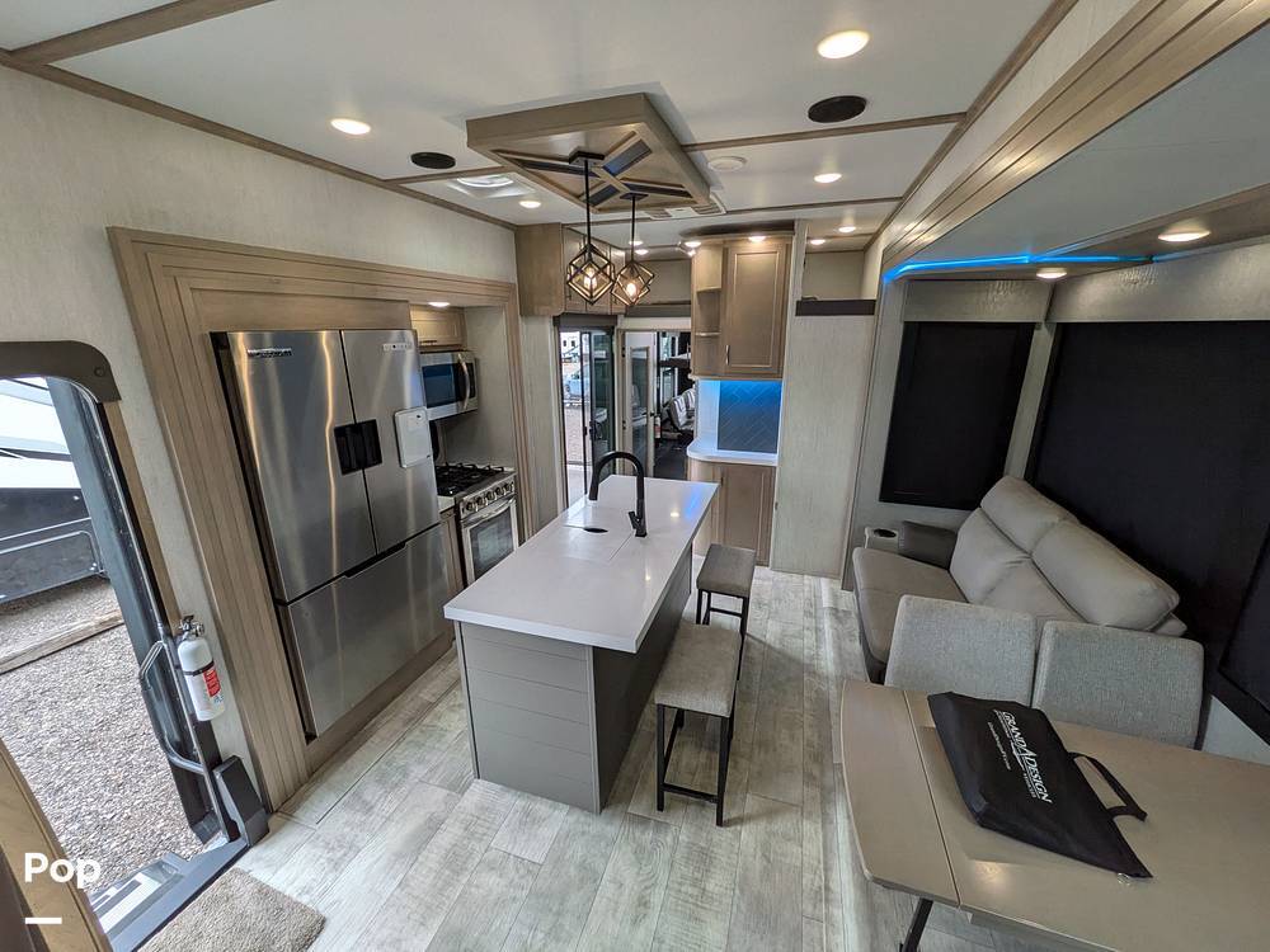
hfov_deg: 102.1
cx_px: 635
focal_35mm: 14
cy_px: 476
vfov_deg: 85.7
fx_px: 514
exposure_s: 1/120
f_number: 2.2
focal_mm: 1.85
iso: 72
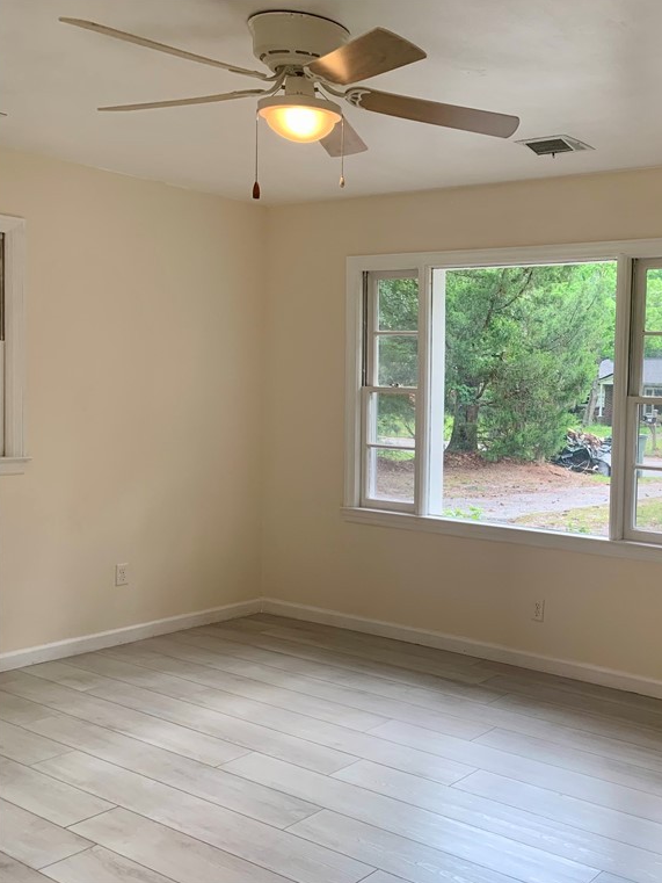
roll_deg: -1.7
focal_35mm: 35
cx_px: 581
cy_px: 442
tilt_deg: -2.9
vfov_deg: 52.6
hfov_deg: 38.3
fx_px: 892
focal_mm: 4.25
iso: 80
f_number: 1.8
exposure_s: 1/120
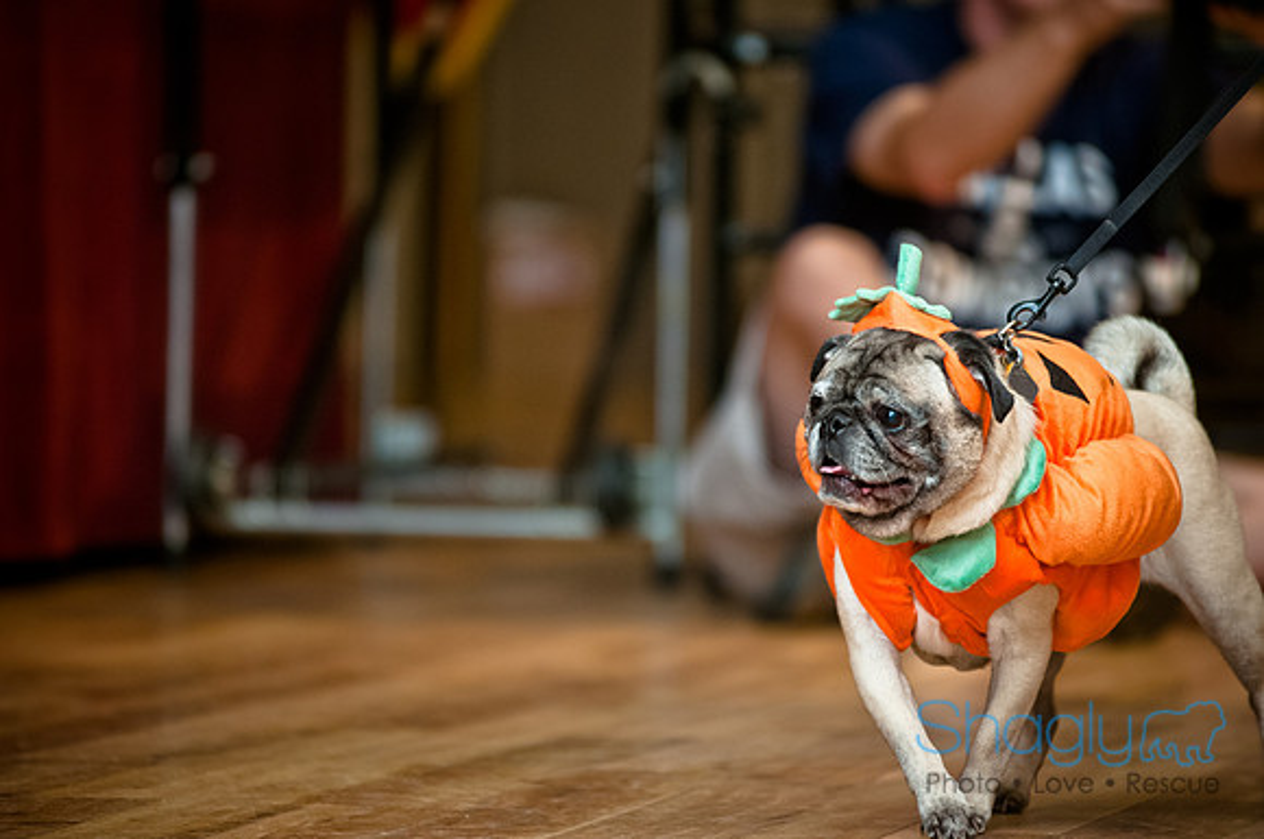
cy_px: 420
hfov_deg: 6.9
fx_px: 10519
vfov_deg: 4.6
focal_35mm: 300
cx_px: 632
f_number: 2.8
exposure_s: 1/200
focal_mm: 200
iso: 200
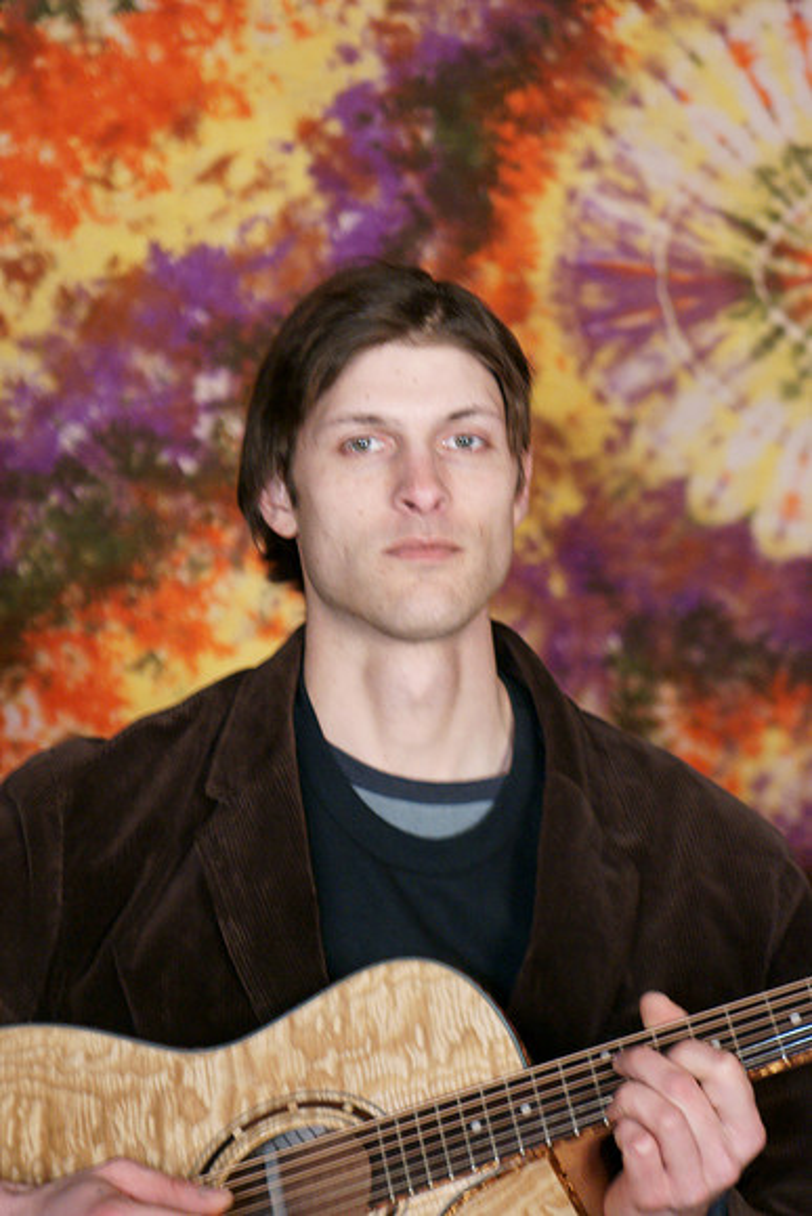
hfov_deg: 12.2
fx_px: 3804
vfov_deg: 18.2
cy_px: 608
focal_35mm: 112
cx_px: 406
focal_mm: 75
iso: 1600
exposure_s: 1/25
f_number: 2.8
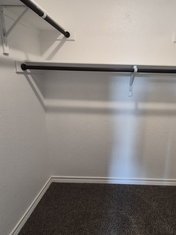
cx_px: 119
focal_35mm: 18
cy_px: 107
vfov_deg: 87.5
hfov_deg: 69.3
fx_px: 122
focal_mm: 1.74
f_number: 2.2
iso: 250
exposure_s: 1/60
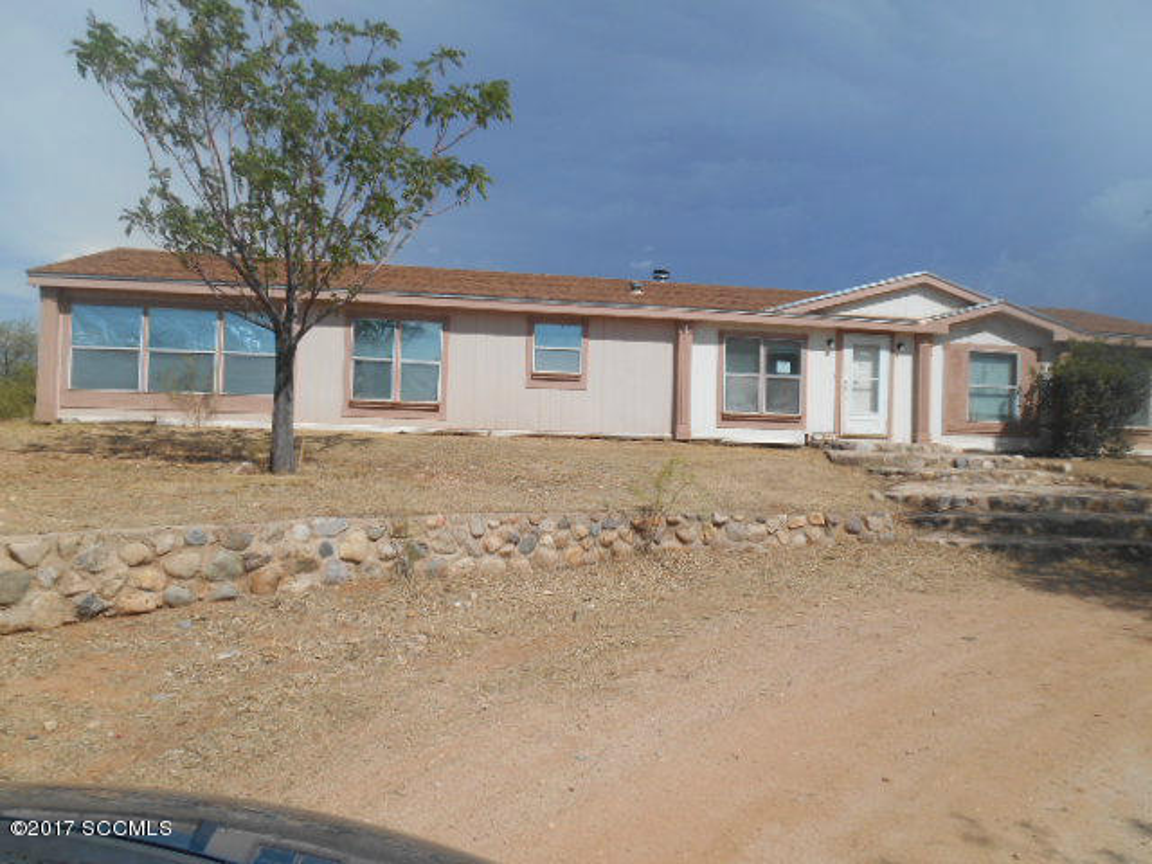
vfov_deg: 53.1
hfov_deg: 67.3
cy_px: 432
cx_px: 576
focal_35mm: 26
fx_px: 865
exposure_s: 1/1600
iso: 80
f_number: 3.4
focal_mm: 4.7
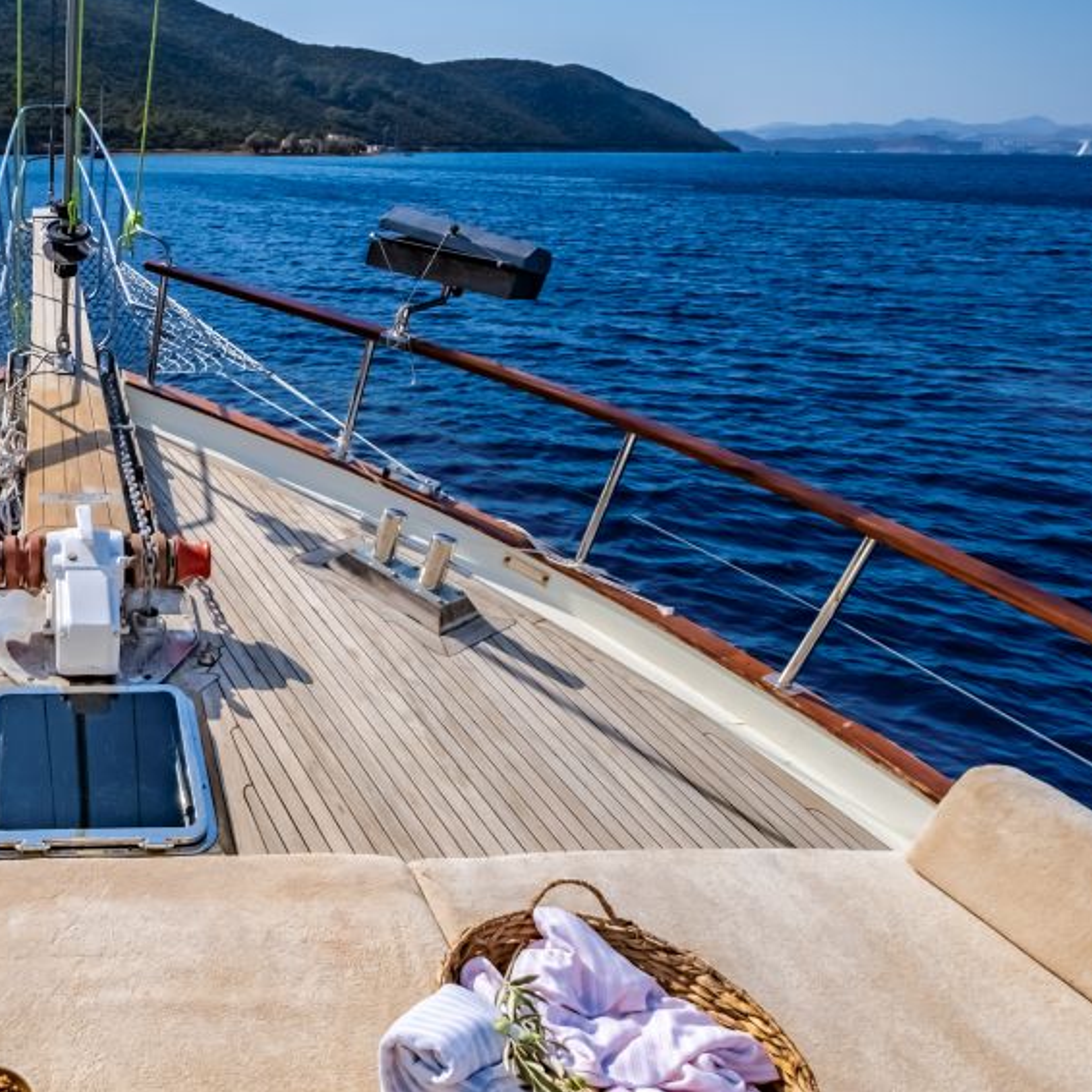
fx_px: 928
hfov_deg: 52.1
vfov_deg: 60.9
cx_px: 70
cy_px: 539
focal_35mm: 26
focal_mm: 10
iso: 640
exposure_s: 1/32000
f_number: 4
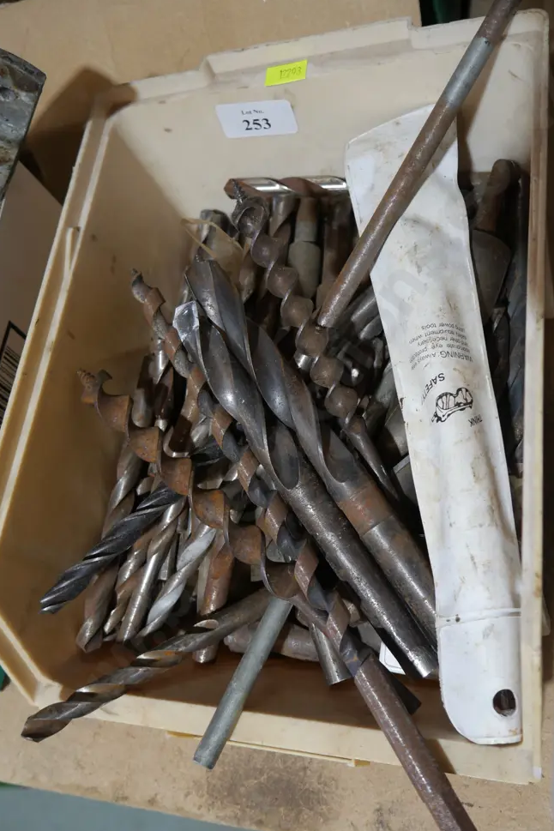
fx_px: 762
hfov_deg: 39.9
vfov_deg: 57.2
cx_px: 299
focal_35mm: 33
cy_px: 429
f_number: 3.6
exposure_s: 1/60
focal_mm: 15
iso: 320
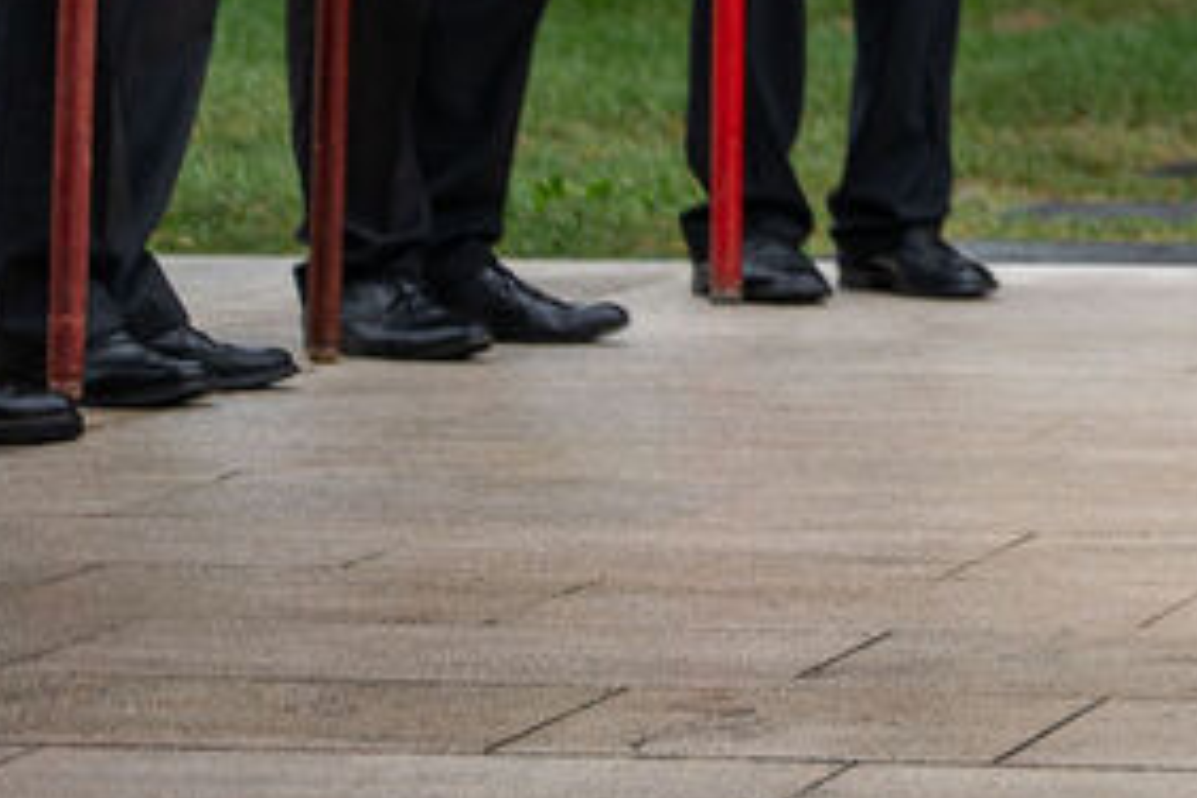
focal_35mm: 242
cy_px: -636
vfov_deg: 5.6
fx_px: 8046
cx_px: 2440
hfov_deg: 8.1
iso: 72
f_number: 2.8
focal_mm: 55
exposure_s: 1/400
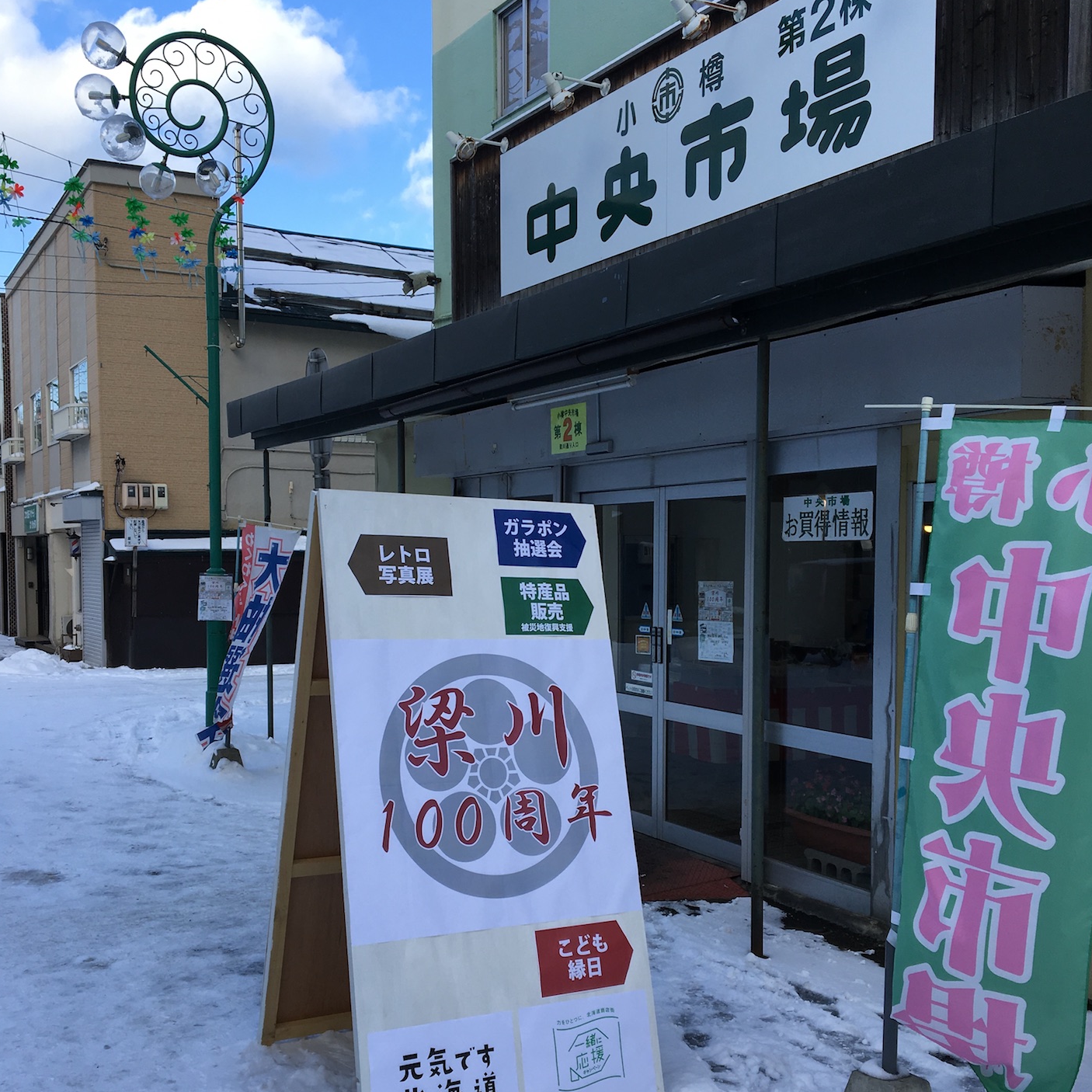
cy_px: 627
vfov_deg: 47.1
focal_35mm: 35
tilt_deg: -3.7
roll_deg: -0.1
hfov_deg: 47.2
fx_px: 1249
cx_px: 537
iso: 25
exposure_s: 1/625
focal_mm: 4.15
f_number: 2.2
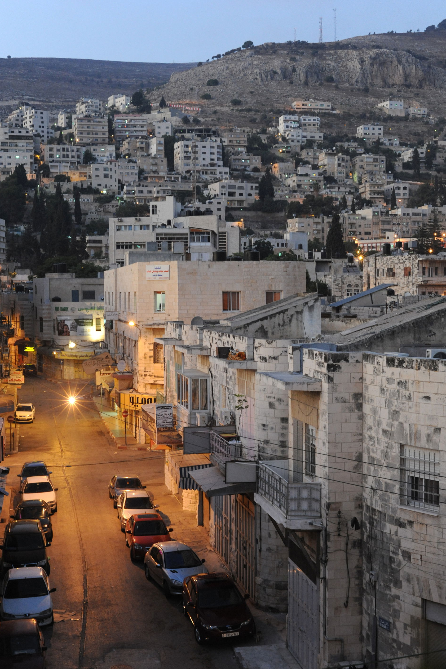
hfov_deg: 26.5
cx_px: 226
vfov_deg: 38.9
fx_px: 948
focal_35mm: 51
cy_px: 340
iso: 3200
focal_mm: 50
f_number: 4.5
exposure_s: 1/50
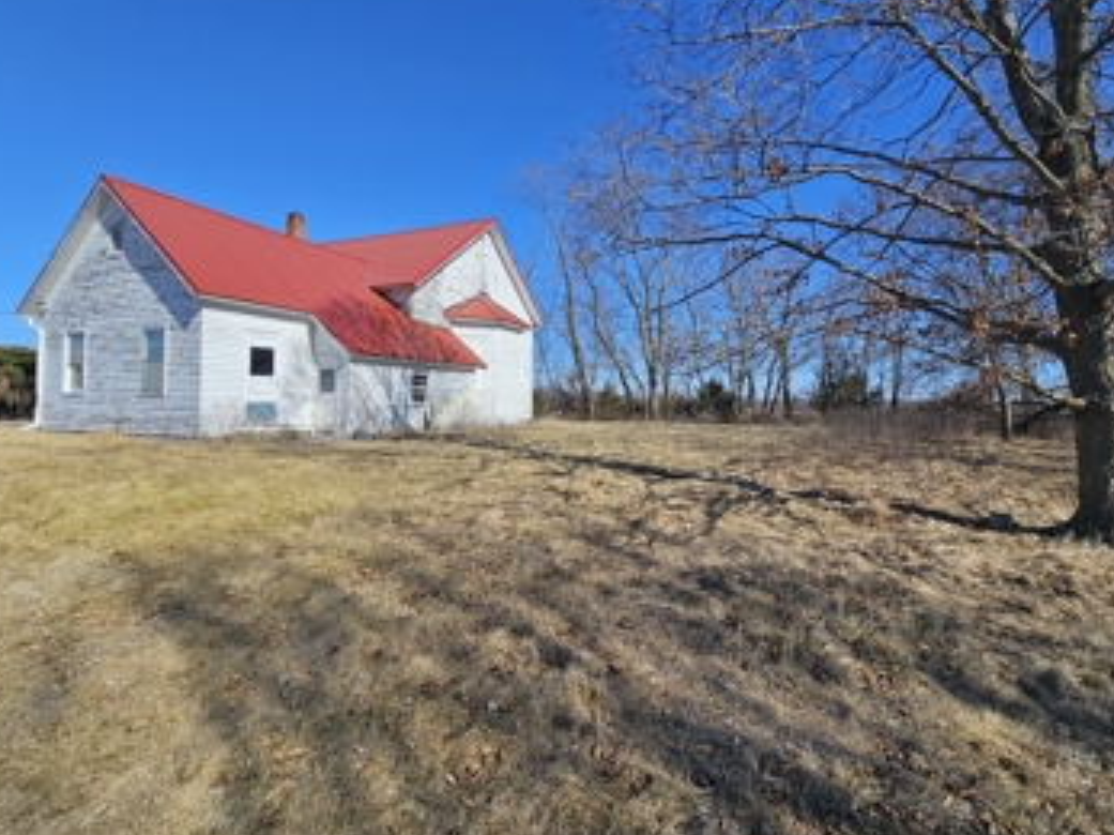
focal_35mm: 15
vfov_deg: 81.5
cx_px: 594
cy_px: 382
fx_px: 483
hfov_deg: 98.0
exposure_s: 1/2866
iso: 50
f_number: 2.2
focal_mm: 2.2
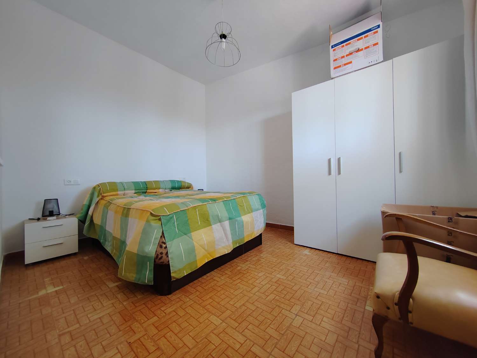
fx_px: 179
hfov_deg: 106.2
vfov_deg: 89.9
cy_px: 179
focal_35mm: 13
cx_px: 238
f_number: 2.2
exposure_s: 1/50
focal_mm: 2.16
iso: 640
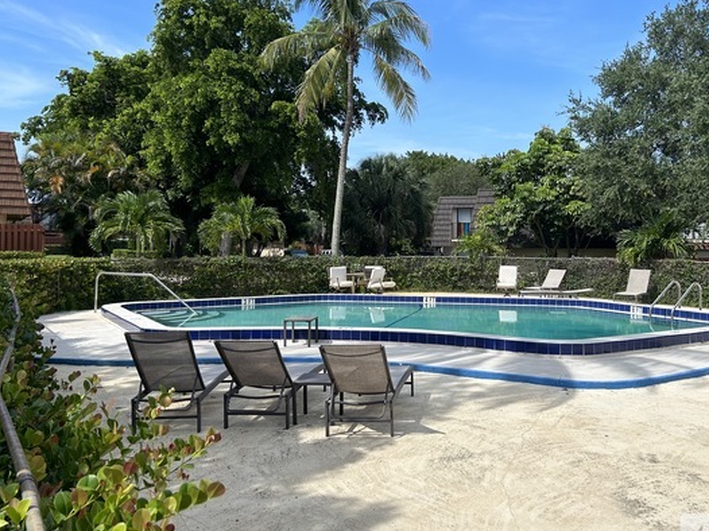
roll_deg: +0.3
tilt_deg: +0.6
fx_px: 676
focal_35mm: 33
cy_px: 230
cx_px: 448
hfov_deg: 54.7
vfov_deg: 42.8
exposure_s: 1/4115
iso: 50
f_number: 1.5
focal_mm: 5.7
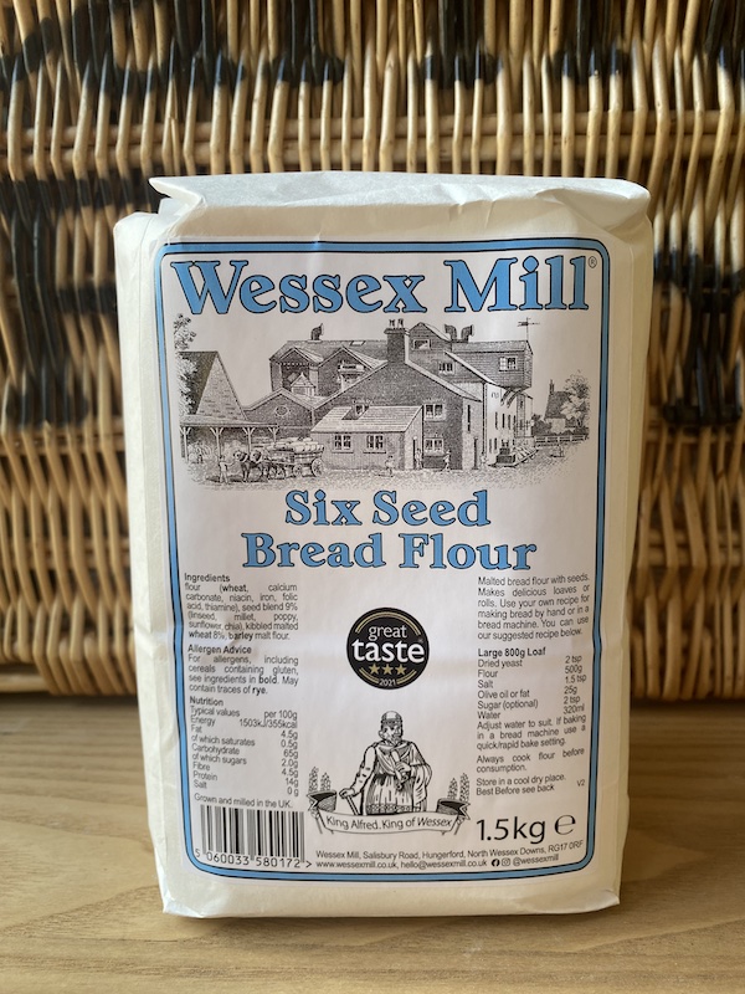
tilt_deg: -11.7
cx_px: 372
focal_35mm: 26
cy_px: 497
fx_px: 746
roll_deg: +2.6
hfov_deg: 53.1
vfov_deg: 67.3
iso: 64
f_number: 1.8
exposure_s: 1/122
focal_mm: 4.25
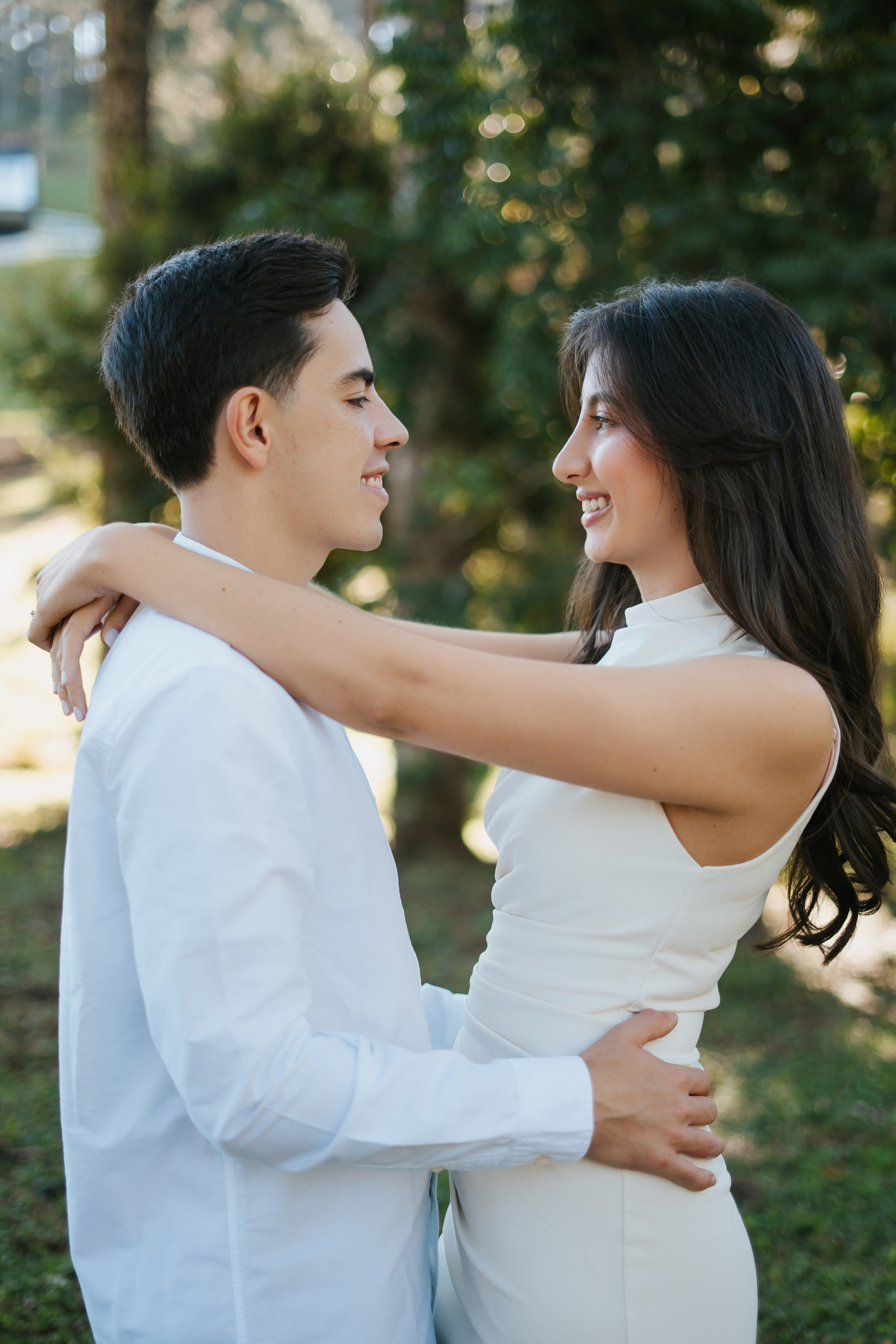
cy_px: 672
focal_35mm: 50
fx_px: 1867
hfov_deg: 27.0
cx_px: 448
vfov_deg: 39.6
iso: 250
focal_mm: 50
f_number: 1.8
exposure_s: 1/400
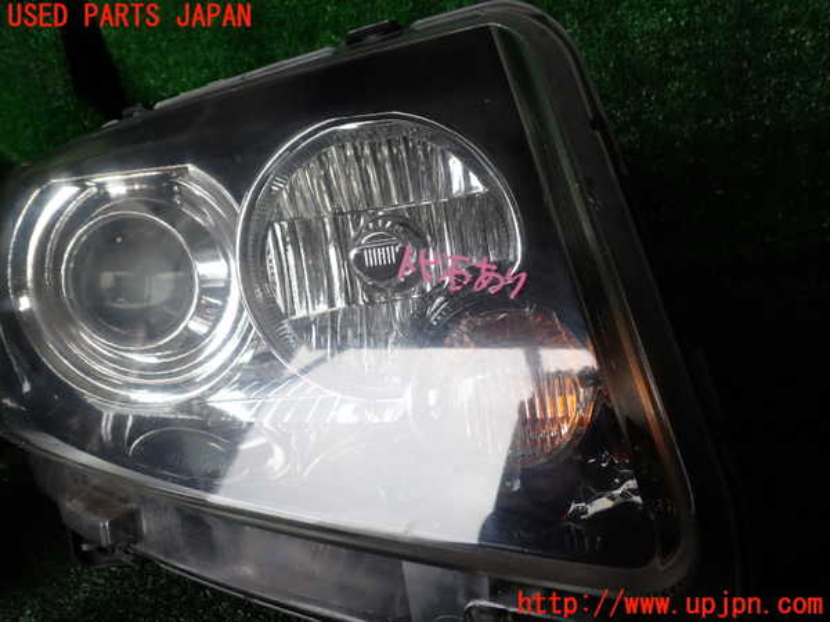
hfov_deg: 60.0
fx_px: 719
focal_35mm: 30
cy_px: 311
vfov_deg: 46.8
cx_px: 415
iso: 100
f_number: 3.2
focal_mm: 5.4
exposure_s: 1/160
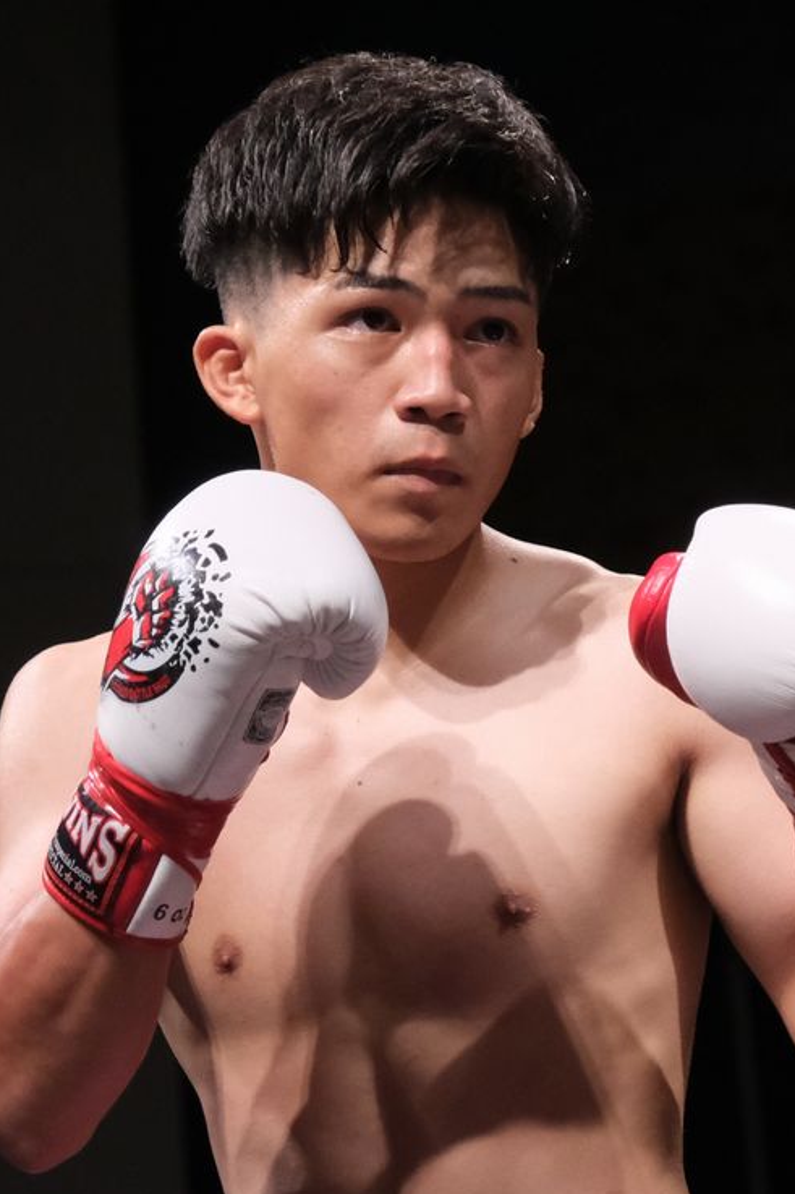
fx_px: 1889
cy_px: 604
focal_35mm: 57
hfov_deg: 23.8
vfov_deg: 35.1
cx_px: 402
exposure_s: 1/1000
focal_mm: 37.6
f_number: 2.8
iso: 4000
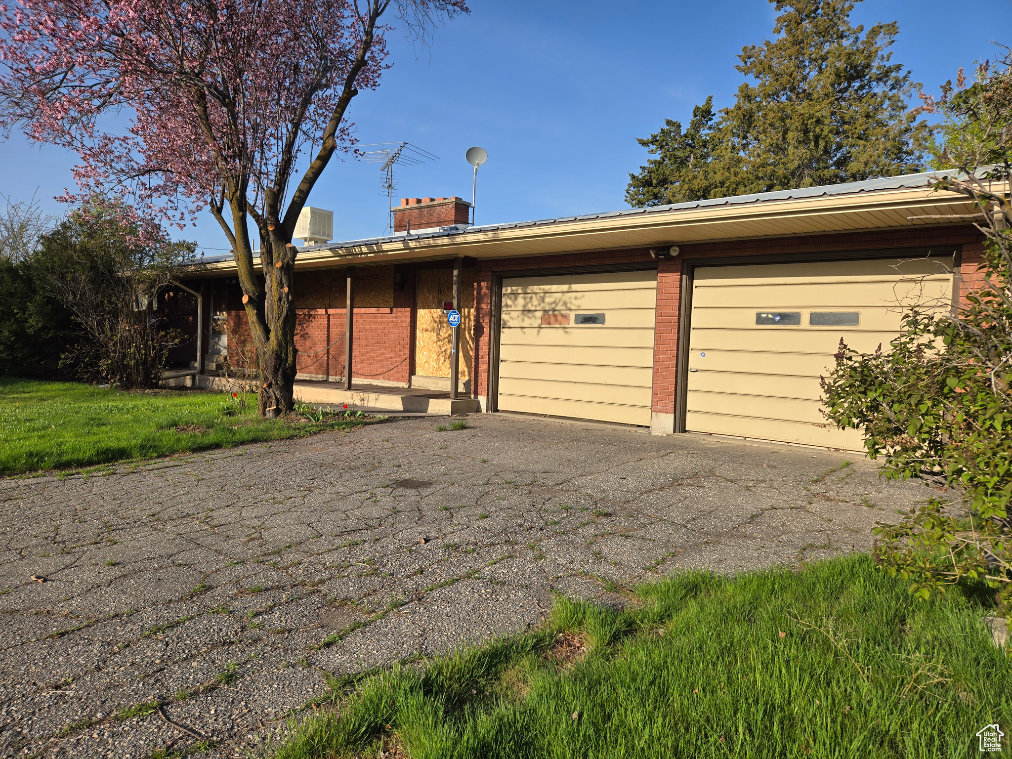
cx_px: 506
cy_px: 380
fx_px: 672
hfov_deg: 73.9
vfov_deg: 58.9
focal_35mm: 23
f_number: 1.8
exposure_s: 1/1476
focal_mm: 5.4
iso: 25
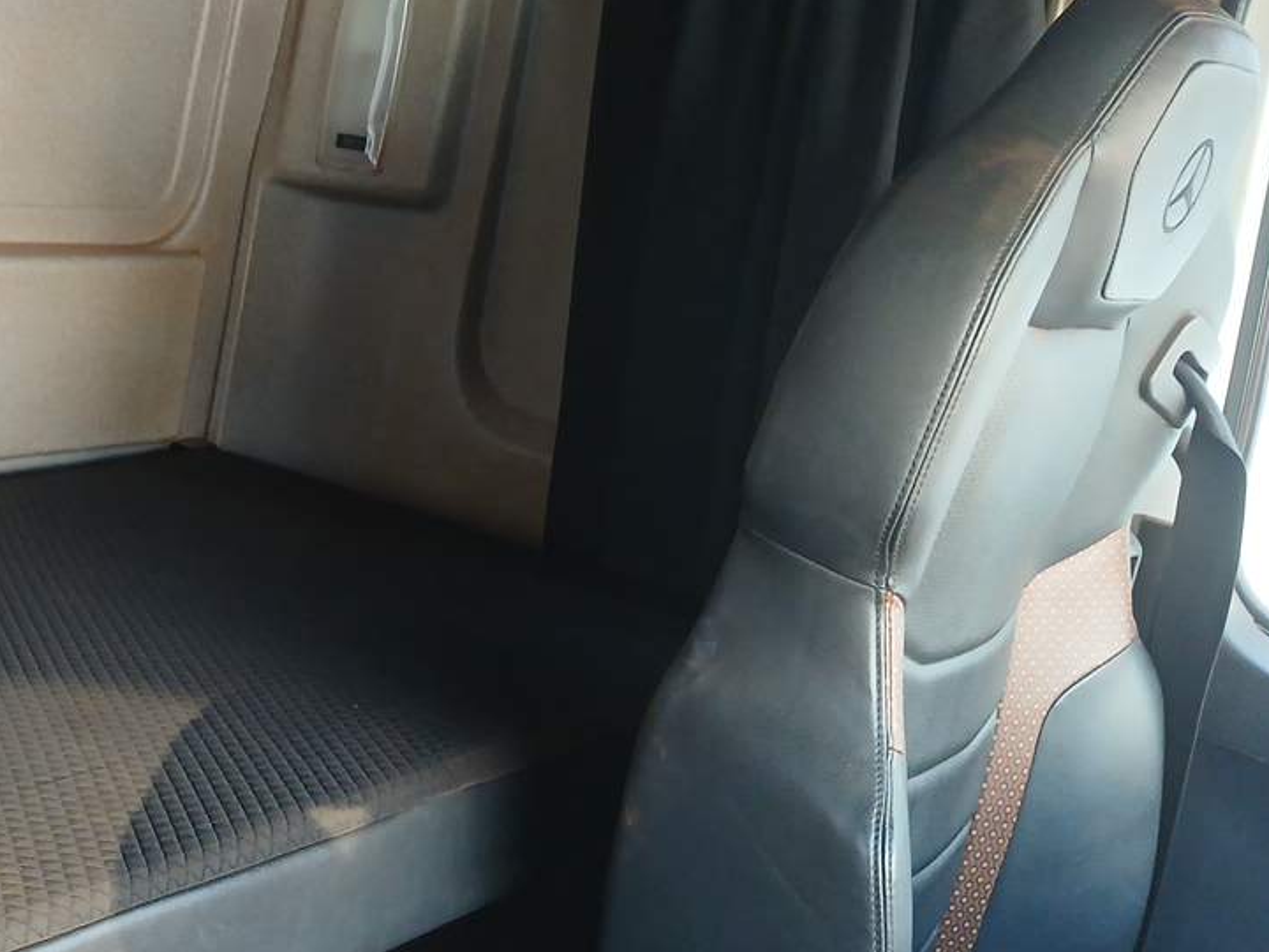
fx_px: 1906
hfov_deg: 34.3
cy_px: 381
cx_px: 76
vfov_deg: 28.0
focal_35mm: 52
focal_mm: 3.98
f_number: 1.8
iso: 185
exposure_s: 1/60
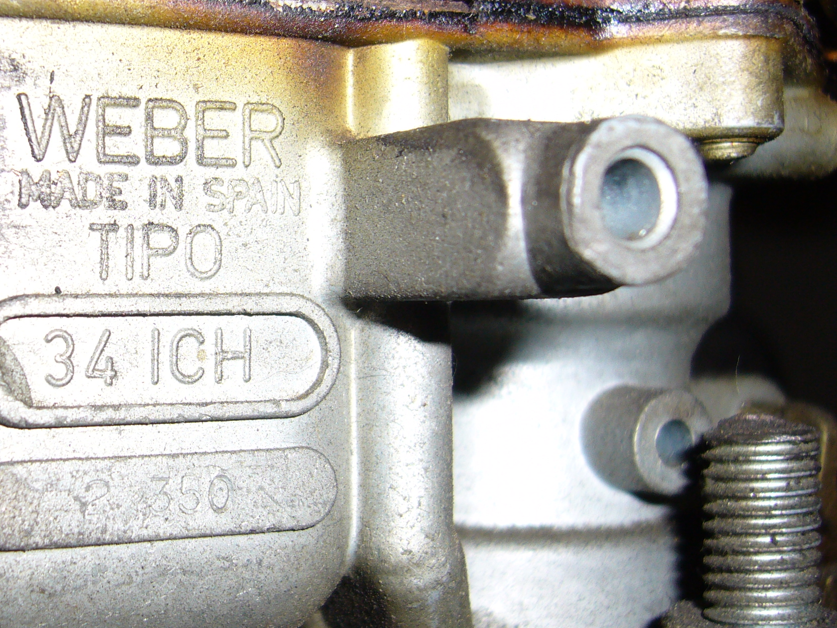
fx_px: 1426
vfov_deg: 24.8
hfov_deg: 31.7
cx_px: 145
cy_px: 267
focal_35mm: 59
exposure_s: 1/60
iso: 80
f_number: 2.8
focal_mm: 5.8
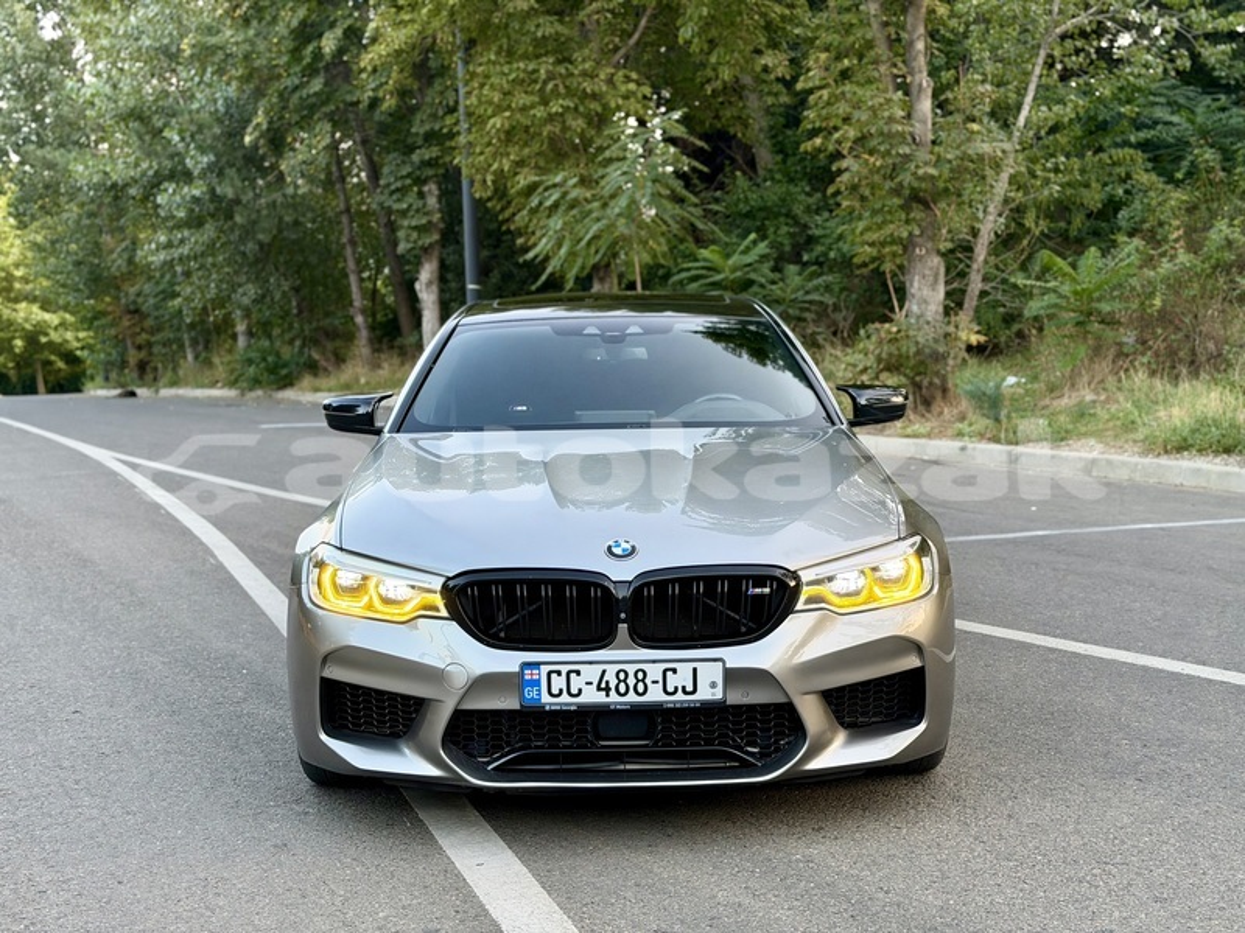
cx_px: 622
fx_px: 1726
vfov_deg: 30.3
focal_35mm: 48
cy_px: 466
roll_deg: +1.8
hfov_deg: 39.7
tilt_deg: +0.4
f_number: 1.78
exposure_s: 1/126
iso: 160
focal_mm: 6.76
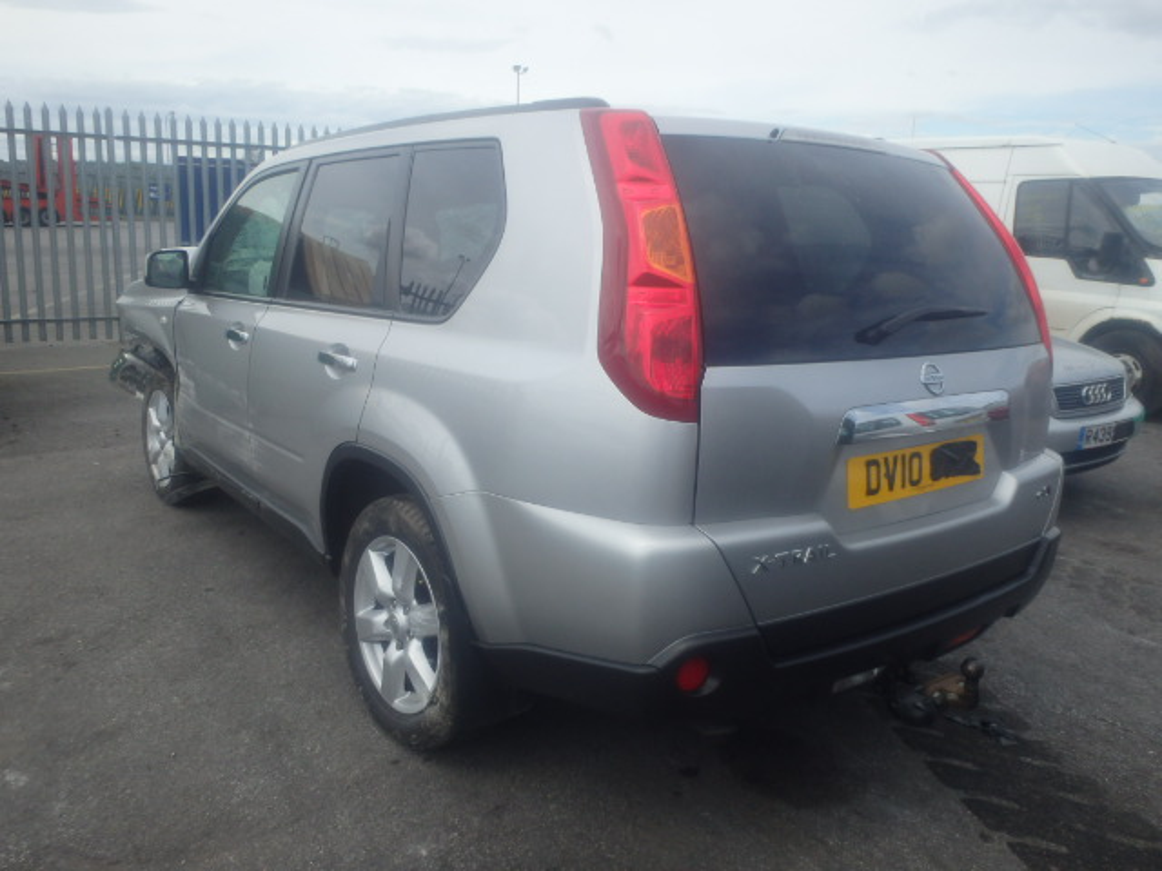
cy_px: 436
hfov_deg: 63.4
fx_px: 940
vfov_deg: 49.7
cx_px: 581
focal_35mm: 28
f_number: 11
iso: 125
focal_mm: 5
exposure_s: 1/100
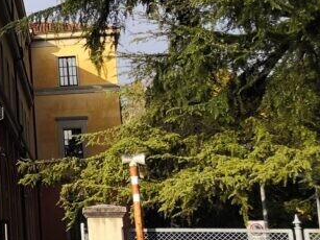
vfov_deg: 16.3
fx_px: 832
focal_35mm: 90
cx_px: -213
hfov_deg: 18.3
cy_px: 58
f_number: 1.8
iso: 50
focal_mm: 3.95
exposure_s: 1/1000
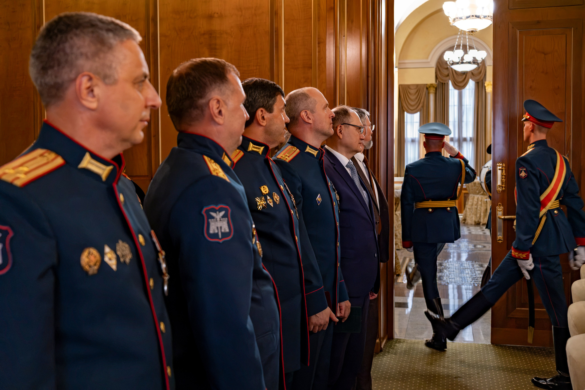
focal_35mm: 38
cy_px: 195
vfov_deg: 35.1
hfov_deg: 50.7
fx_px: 617
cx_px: 292
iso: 2000
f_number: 2.8
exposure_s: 1/125
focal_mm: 25.6
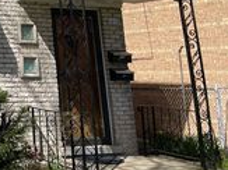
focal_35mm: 80
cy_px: -70
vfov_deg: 17.0
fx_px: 527
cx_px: -119
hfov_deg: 20.7
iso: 32
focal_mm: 4.2
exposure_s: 1/2451
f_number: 1.6
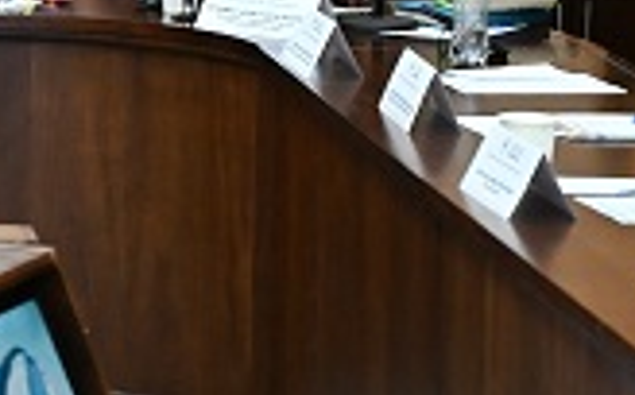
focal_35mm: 239
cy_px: -310
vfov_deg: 5.4
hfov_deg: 8.5
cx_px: -503
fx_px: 4130
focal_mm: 64
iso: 2800
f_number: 4
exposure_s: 1/125
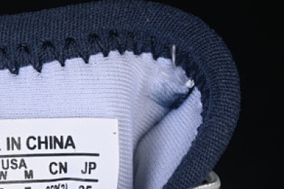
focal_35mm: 206
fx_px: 1625
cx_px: 20
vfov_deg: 6.6
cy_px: 201
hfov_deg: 9.9
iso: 160
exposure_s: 1/60
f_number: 8
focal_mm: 50
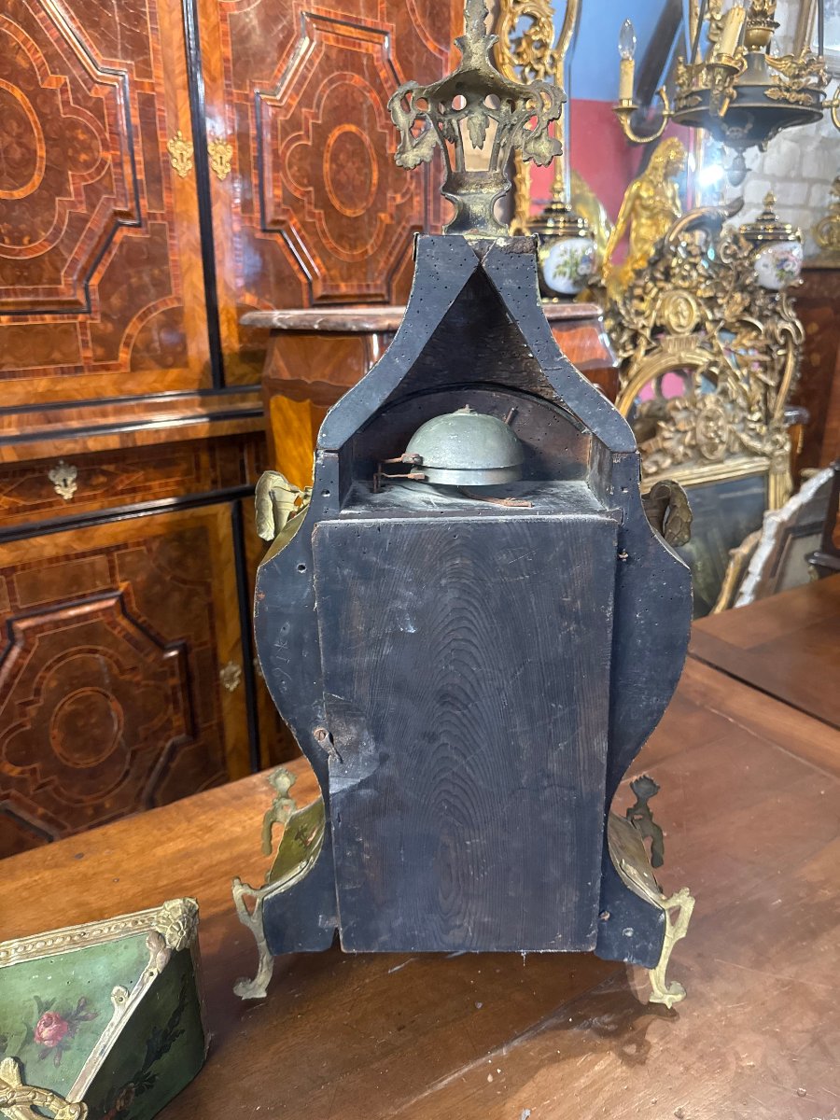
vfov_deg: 71.6
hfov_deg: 56.8
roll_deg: +0.3
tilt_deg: -20.5
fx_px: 777
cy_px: 560
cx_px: 420
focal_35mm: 24
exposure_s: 1/50
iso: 800
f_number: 1.78
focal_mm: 6.76
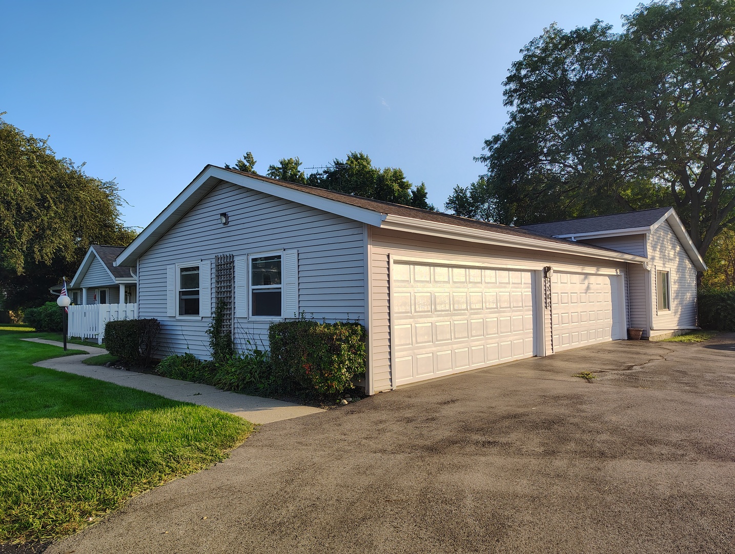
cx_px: 368
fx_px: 510
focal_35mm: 24
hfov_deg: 71.5
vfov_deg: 56.9
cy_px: 277
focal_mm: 5.56
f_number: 1.8
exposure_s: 1/304
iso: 100
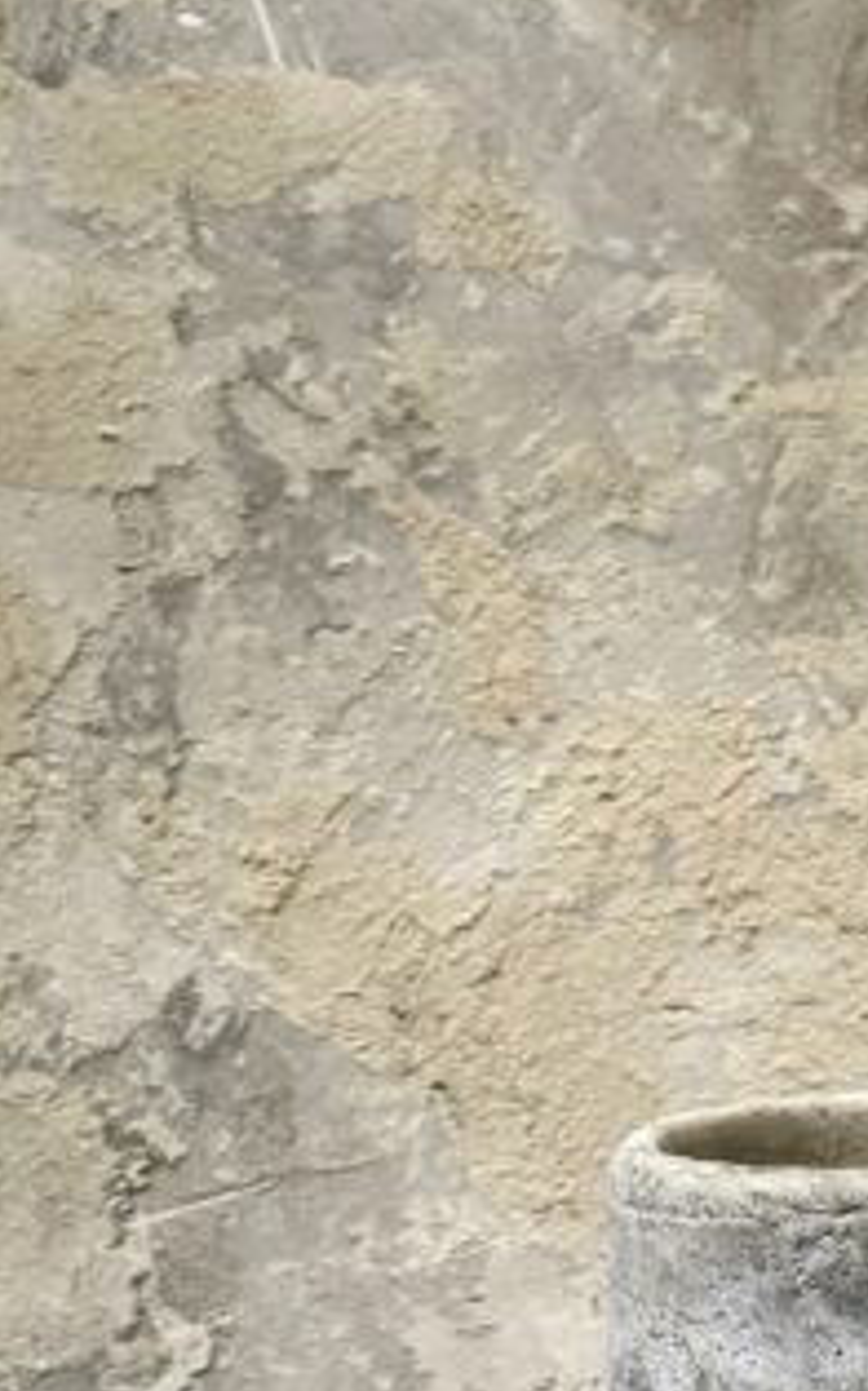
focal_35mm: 108
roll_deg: +0.1
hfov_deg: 11.9
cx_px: 961
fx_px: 4091
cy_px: 614
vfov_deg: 19.3
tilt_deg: +0.7
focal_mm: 6.86
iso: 64
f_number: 1.78
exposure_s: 1/173
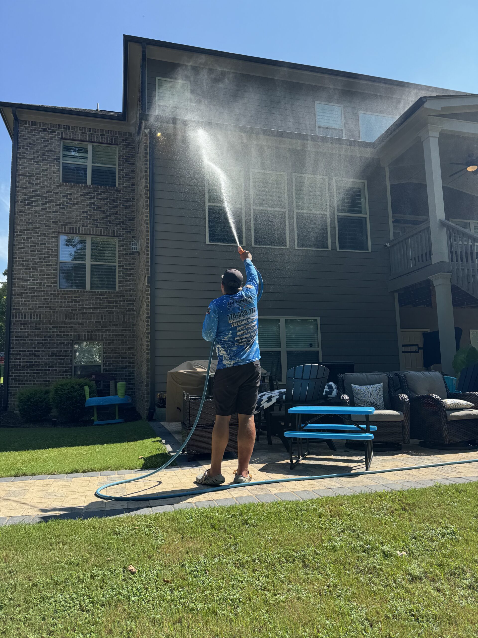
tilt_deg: +8.8
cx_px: 239
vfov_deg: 71.6
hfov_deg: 56.8
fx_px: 442
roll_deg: +1.3
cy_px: 319
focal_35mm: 24
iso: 80
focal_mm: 6.76
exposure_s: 1/1869
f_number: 1.78
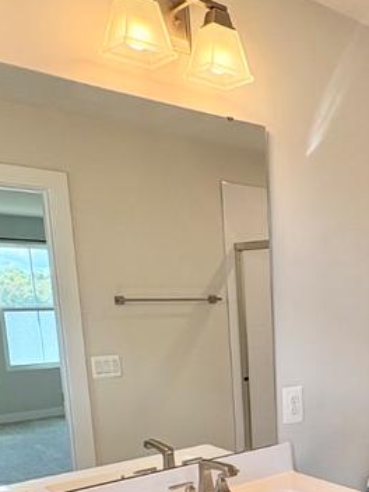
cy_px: 405
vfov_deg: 41.6
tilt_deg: -10.1
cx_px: 379
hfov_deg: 30.9
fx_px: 611
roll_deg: -0.1
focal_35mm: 43
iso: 64
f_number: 2.2
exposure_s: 1/122
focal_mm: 2.22
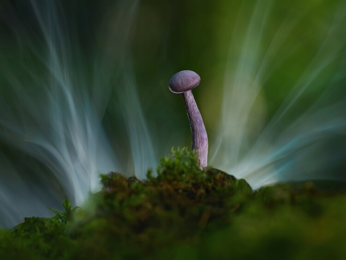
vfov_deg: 8.3
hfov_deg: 11.0
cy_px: 130
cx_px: 173
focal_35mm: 180
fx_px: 1800
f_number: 5.6
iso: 80
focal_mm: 90
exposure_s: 1
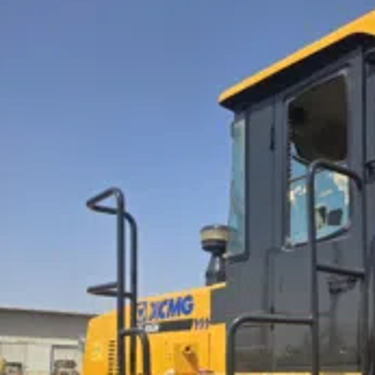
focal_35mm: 47
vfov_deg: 33.7
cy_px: 353
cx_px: 316
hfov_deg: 34.6
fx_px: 576
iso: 80
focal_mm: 6.3
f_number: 1.7
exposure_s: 1/5778
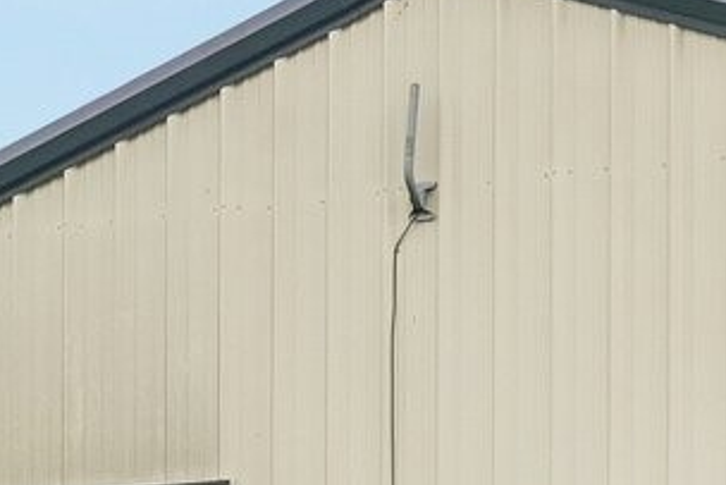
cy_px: 876
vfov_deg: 7.6
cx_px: 936
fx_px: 3531
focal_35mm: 175
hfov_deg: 11.4
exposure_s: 1/500
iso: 400
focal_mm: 26
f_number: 8
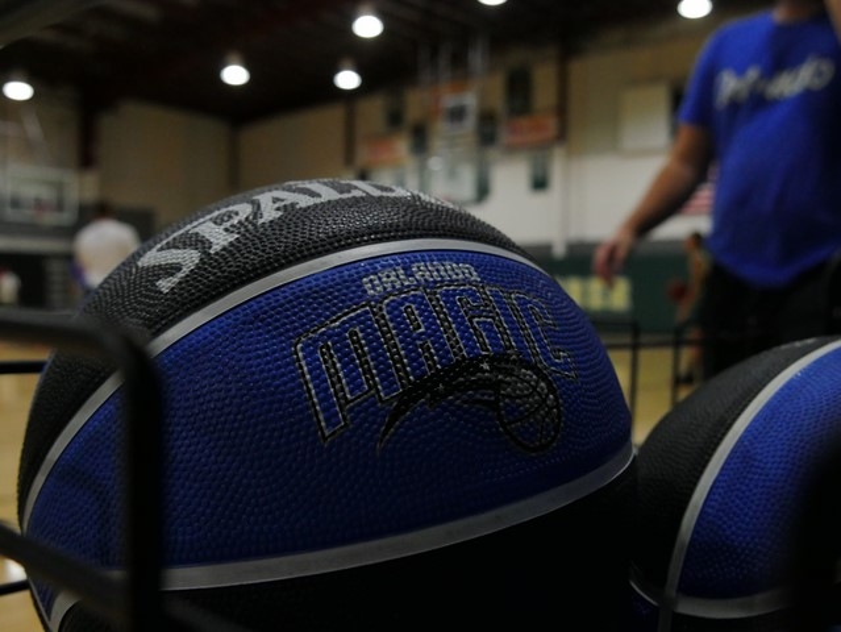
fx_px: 924
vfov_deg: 37.8
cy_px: 316
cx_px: 420
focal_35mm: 38
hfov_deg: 49.0
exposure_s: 1/320
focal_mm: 19
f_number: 4.5
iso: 3200
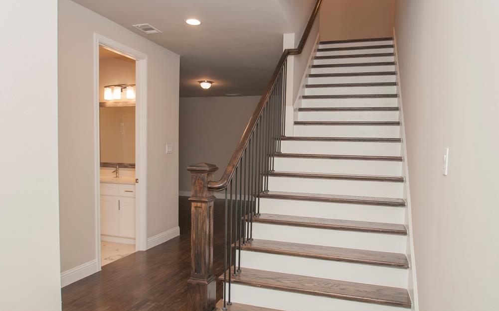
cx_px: 251
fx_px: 340
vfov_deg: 49.2
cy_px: 144
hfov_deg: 72.6
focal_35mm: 25
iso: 800
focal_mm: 16
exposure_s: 1/125
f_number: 5.6
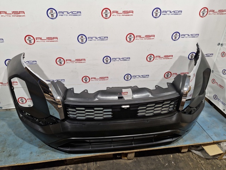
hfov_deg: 73.9
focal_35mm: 23
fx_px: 150
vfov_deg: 58.9
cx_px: 113
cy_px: 85
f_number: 1.8
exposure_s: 1/100
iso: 250
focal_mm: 5.54
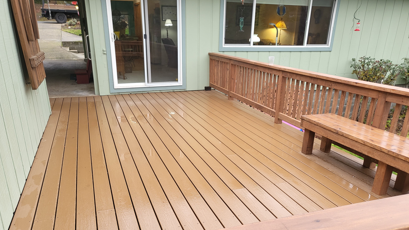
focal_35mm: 29
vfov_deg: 39.7
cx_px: 205
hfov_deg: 66.1
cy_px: 155
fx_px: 315
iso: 64
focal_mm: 4.25
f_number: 1.8
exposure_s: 1/100
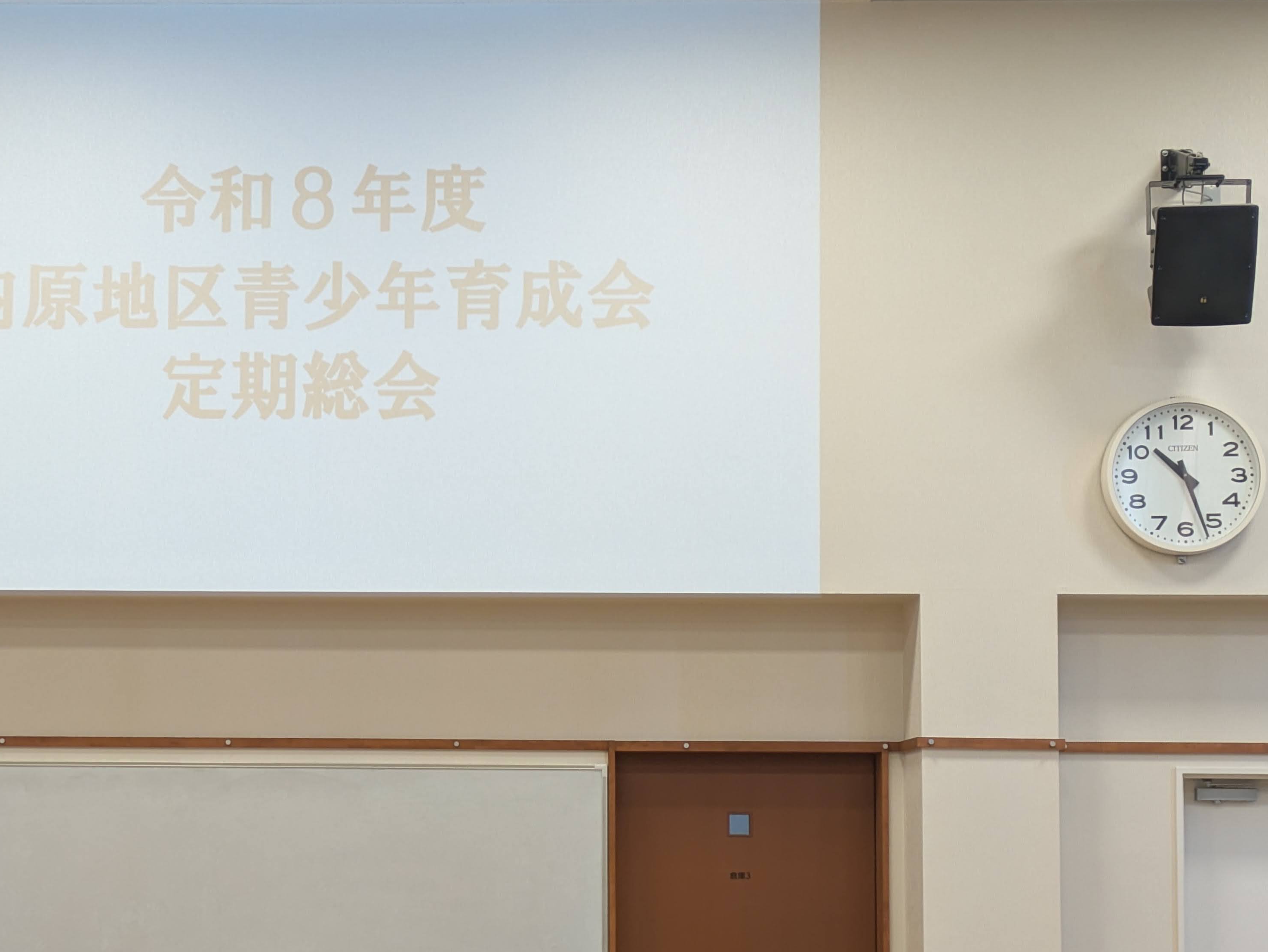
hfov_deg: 24.2
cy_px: 673
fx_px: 2931
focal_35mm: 80
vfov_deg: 18.4
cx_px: 350
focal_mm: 5.43
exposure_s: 1/50
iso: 56
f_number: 1.89
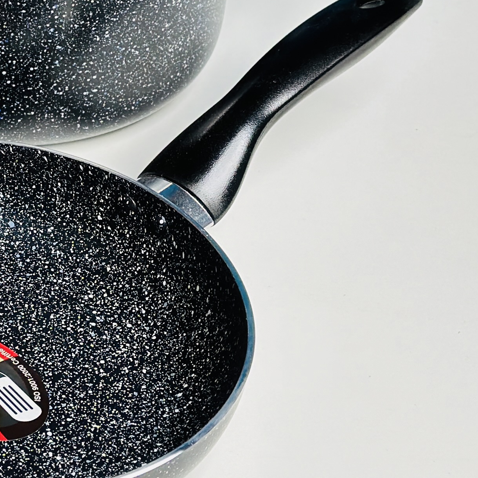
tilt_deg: -33.9
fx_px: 2187
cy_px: 66
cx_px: -281
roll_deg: +0.0
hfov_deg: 11.8
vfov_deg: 12.4
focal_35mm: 140
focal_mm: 6.86
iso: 160
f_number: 1.78
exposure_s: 1/51
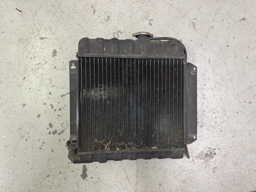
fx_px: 177
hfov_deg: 71.6
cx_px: 128
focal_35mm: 24
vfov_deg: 56.8
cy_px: 96
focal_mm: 6.86
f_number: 1.78
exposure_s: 1/60
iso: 250
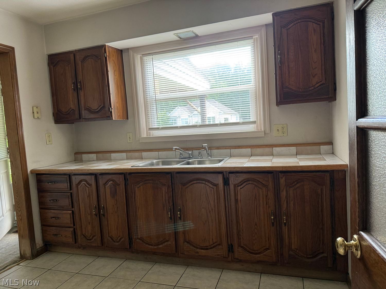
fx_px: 268
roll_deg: +4.0
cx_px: 193
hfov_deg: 71.6
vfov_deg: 56.8
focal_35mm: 24
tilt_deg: -2.5
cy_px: 144
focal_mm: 6.76
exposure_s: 1/66
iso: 200
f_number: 1.78
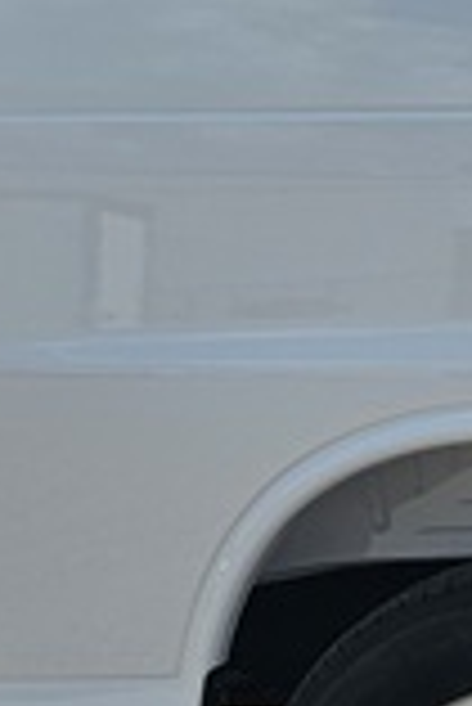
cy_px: 256
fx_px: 2629
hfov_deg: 8.2
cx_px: 1546
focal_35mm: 134
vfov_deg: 15.3
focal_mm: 6.3
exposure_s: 1/2000
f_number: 1.7
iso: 20
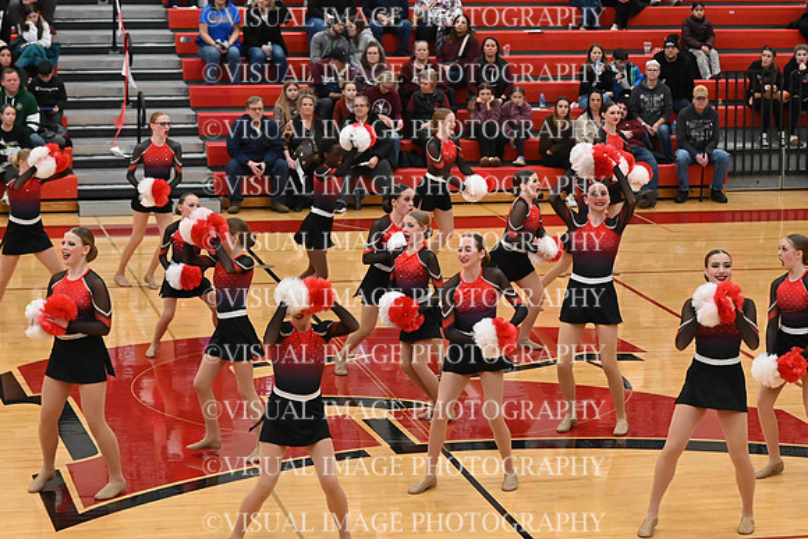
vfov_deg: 13.0
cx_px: 404
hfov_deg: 19.5
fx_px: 2357
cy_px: 270
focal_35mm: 105
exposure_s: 1/400
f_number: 4
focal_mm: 70
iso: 8000
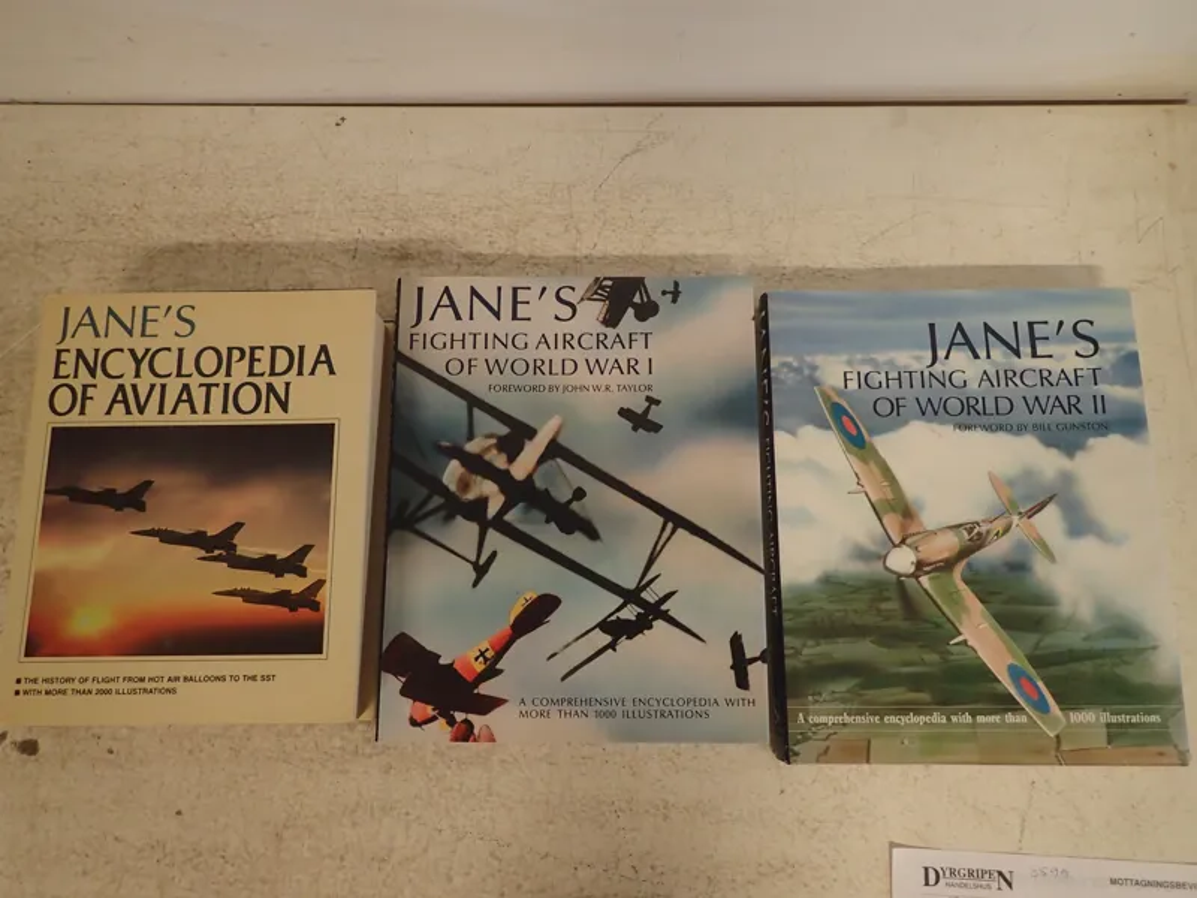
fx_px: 864
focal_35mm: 25
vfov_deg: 54.9
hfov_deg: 69.4
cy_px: 449
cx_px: 598
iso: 250
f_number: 2
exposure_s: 1/30
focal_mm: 4.5
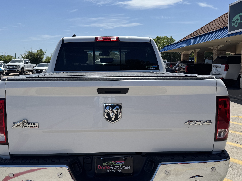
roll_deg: +0.2
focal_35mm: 35
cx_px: 110
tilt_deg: -6.5
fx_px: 245
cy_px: 90
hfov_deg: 52.5
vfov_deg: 40.7
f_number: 1.78
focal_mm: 6.76
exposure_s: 1/6410
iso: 80
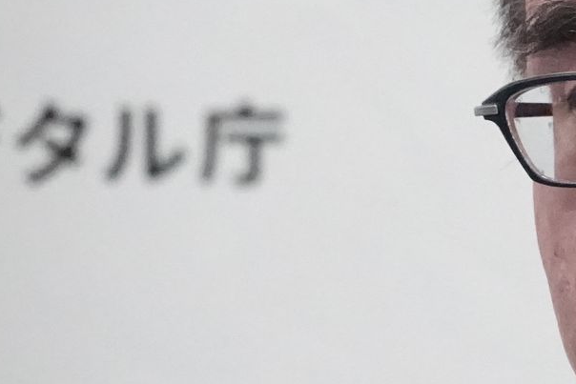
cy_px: 202
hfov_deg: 1.7
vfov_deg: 1.2
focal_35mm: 1179
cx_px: 751
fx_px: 18867
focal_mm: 135.89
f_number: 4
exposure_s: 1/400
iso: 6400
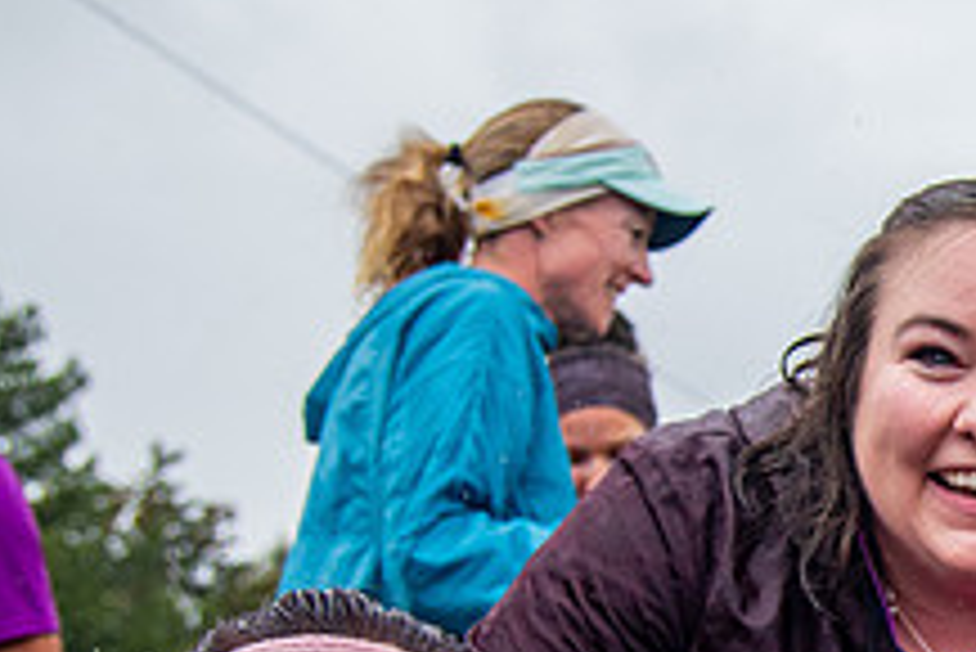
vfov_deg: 14.1
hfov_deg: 19.7
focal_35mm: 96
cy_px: 648
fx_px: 2604
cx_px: 1227
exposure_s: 1/1600
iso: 1600
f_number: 4
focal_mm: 31
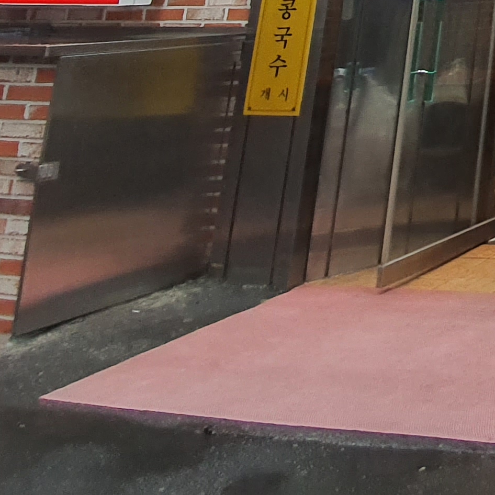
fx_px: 906
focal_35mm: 56
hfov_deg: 20.4
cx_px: 917
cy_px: -301
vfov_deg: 22.9
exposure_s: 1/120
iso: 50
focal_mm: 1.8
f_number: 2.2
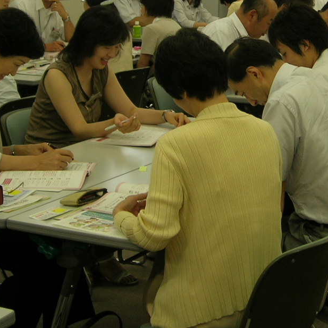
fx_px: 1008
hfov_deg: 18.4
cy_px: 47
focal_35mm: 94
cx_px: 223
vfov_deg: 18.3
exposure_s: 1/64.4
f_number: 2.9
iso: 64
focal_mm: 8.5
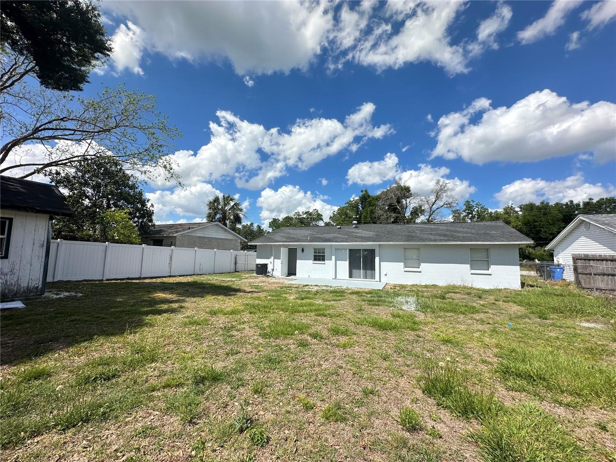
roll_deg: -1.0
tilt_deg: +5.6
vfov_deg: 85.7
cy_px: 231
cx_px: 308
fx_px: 249
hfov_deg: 102.1
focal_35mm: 14
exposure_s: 1/1984
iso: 40
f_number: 2.2
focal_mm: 2.22
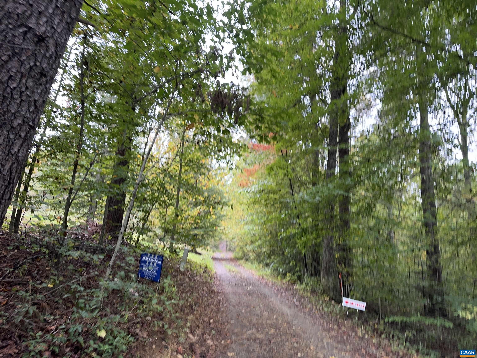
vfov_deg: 56.8
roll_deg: -3.3
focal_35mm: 24
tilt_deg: +15.3
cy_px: 179
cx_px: 238
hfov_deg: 71.6
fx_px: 331
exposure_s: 1/60
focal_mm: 6.86
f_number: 1.78
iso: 250
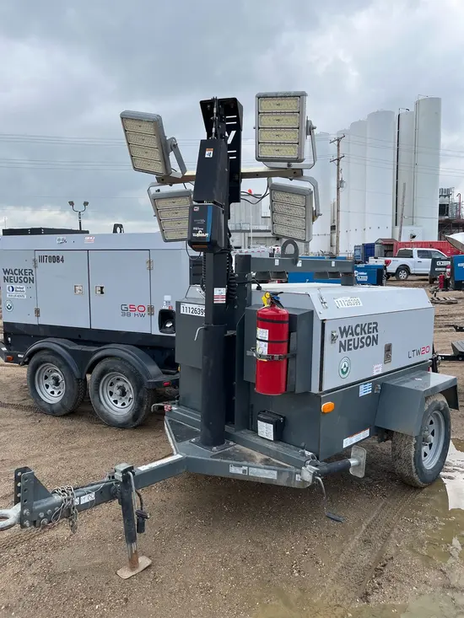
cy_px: 309
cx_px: 232
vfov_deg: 67.3
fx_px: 465
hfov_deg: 53.1
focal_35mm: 26
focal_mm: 5.1
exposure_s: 1/1721
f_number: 1.6
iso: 50
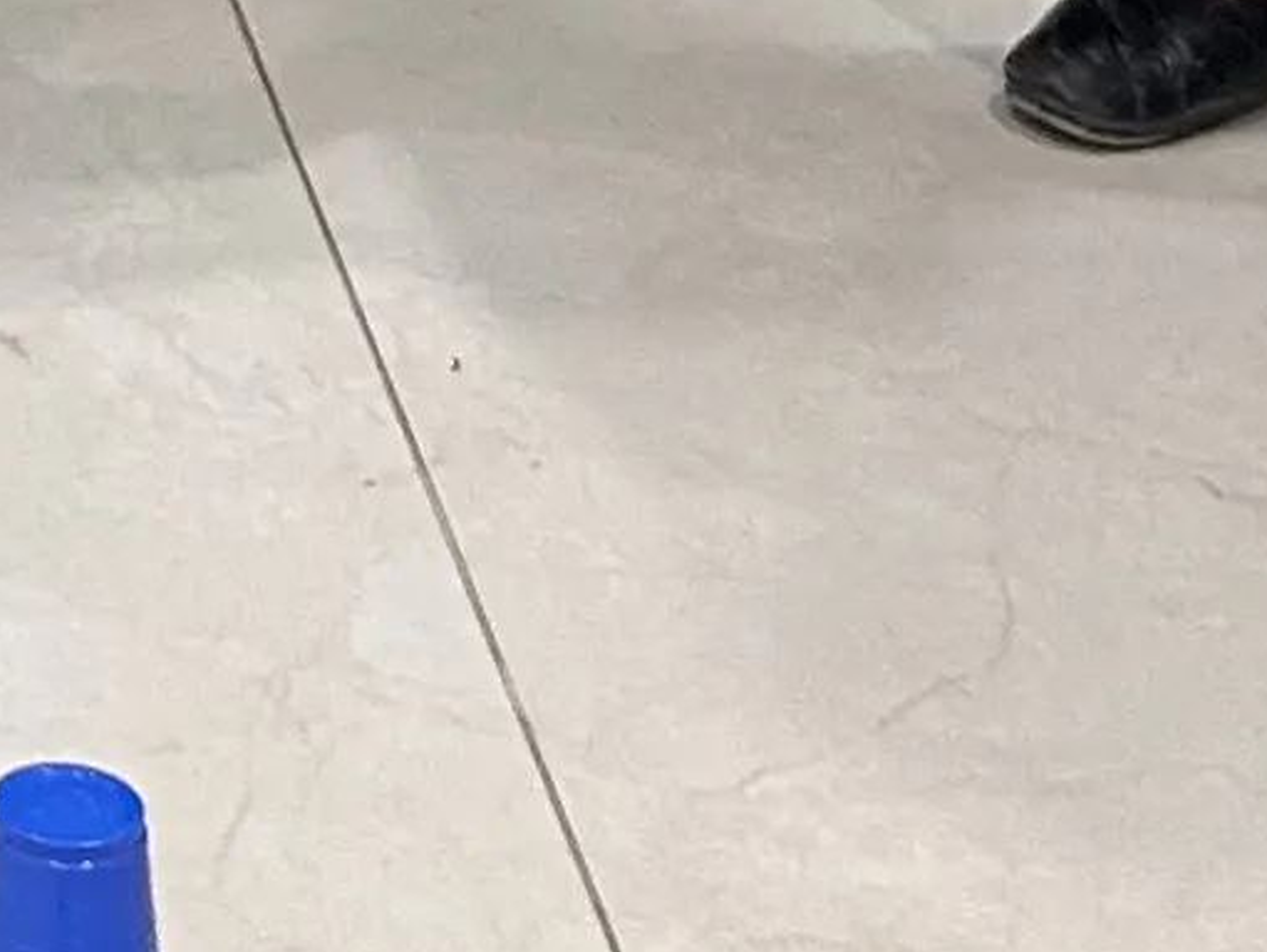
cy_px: -1976
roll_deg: -1.0
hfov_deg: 9.3
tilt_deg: -9.2
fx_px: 7509
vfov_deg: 6.6
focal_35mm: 205
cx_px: -724
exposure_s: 1/50
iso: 125
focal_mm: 5.7
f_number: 1.5
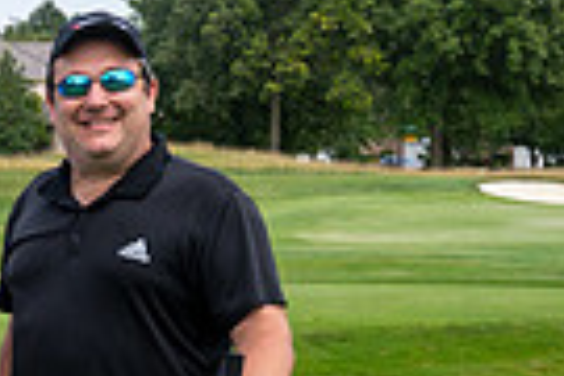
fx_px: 2632
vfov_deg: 8.1
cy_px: 412
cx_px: -421
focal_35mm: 168
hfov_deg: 11.4
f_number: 6.3
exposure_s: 1/800
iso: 250
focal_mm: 36
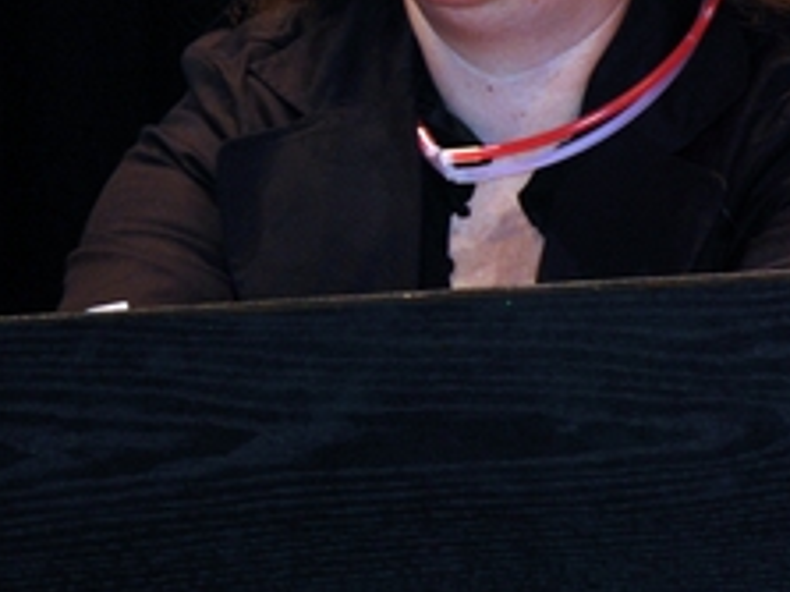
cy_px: 35
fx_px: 11647
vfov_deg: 2.9
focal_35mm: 511
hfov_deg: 3.9
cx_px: -266
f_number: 5.6
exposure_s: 1/60
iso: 220
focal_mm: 105
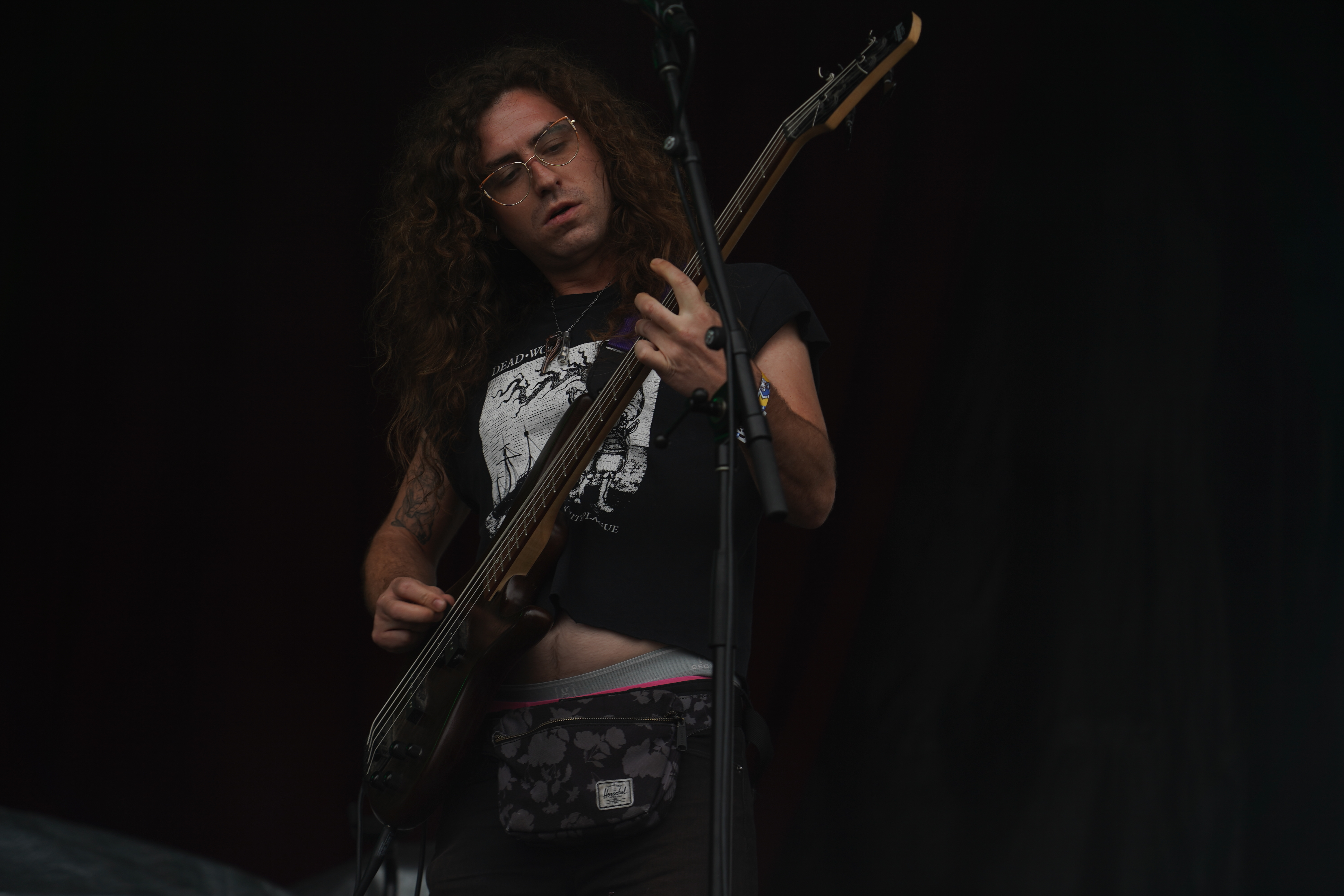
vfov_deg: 13.0
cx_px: 672
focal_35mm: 105
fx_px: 3920
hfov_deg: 19.5
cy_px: 448
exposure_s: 1/250
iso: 100
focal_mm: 105
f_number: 5.6
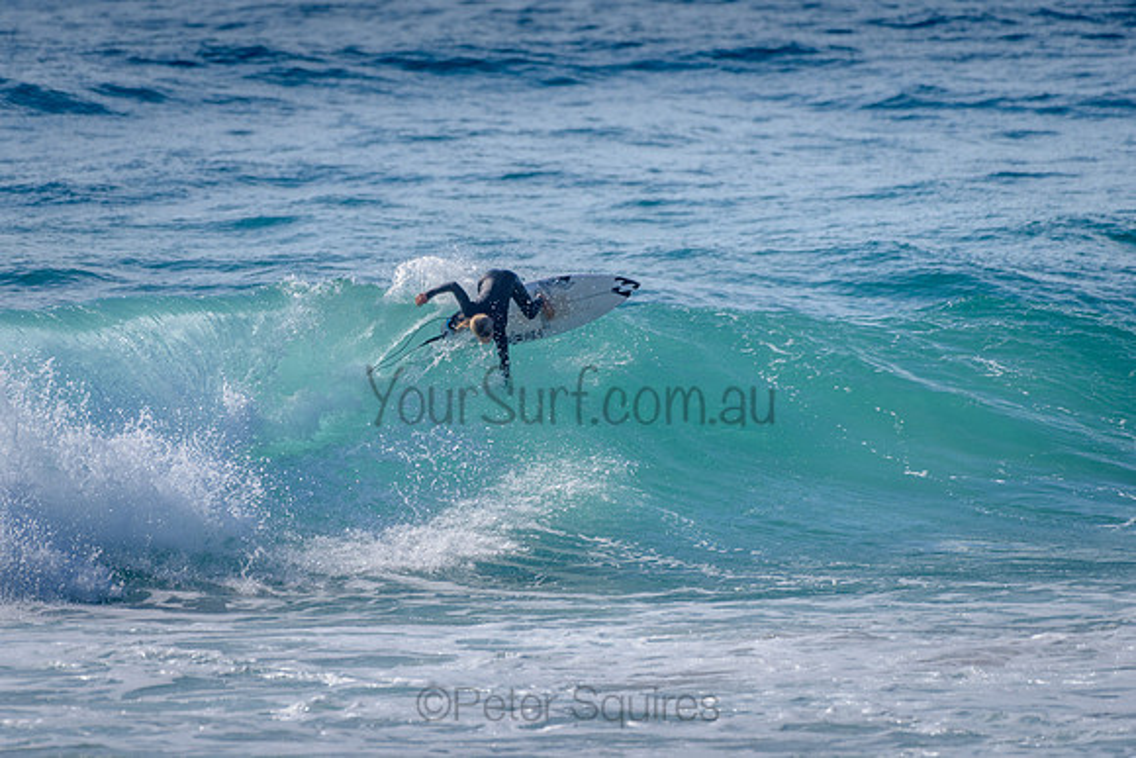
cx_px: 439
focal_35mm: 613
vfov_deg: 2.2
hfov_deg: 3.4
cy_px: 332
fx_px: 19352
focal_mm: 500
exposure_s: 1/2000
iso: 140
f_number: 5.6
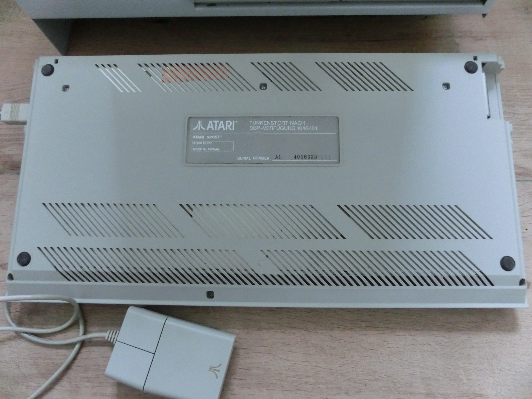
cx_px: 266
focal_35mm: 24
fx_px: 369
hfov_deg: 71.6
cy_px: 200
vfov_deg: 56.8
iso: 800
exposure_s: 1/60
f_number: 3
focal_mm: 4.24
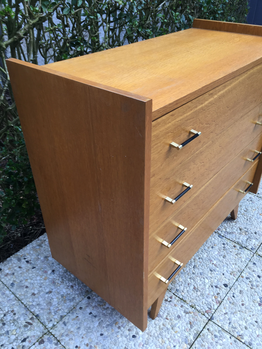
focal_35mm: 29
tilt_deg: -34.2
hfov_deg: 48.2
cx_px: 131
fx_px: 293
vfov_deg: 61.7
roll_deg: -0.5
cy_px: 174
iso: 32
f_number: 2.2
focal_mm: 4.15
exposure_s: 1/100
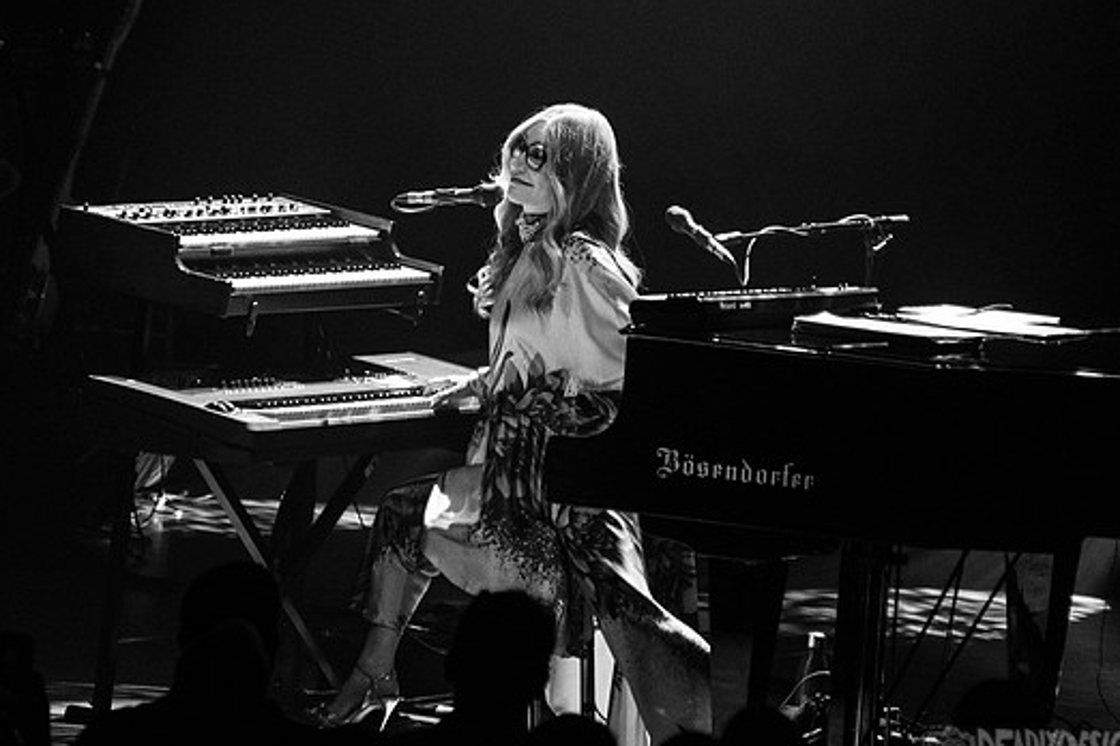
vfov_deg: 3.0
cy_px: 66
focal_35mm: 457
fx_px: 14217
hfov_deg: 4.5
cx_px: 613
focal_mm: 200
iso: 2000
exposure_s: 1/320
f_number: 3.2
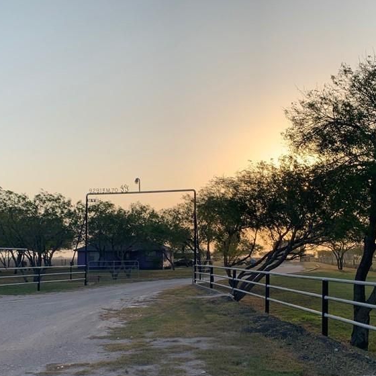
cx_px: 132
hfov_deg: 39.6
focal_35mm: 42
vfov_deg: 39.6
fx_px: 516
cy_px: 246
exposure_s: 1/2160
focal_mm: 4.25
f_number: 1.8
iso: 25
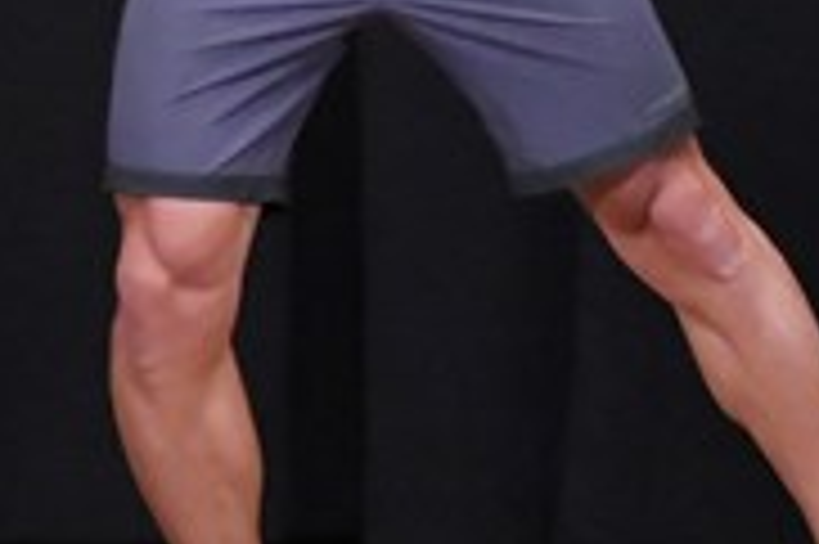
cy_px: -157
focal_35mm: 922
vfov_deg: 1.5
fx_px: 20956
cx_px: 430
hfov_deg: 2.2
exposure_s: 1/400
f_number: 5.6
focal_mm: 145
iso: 8000
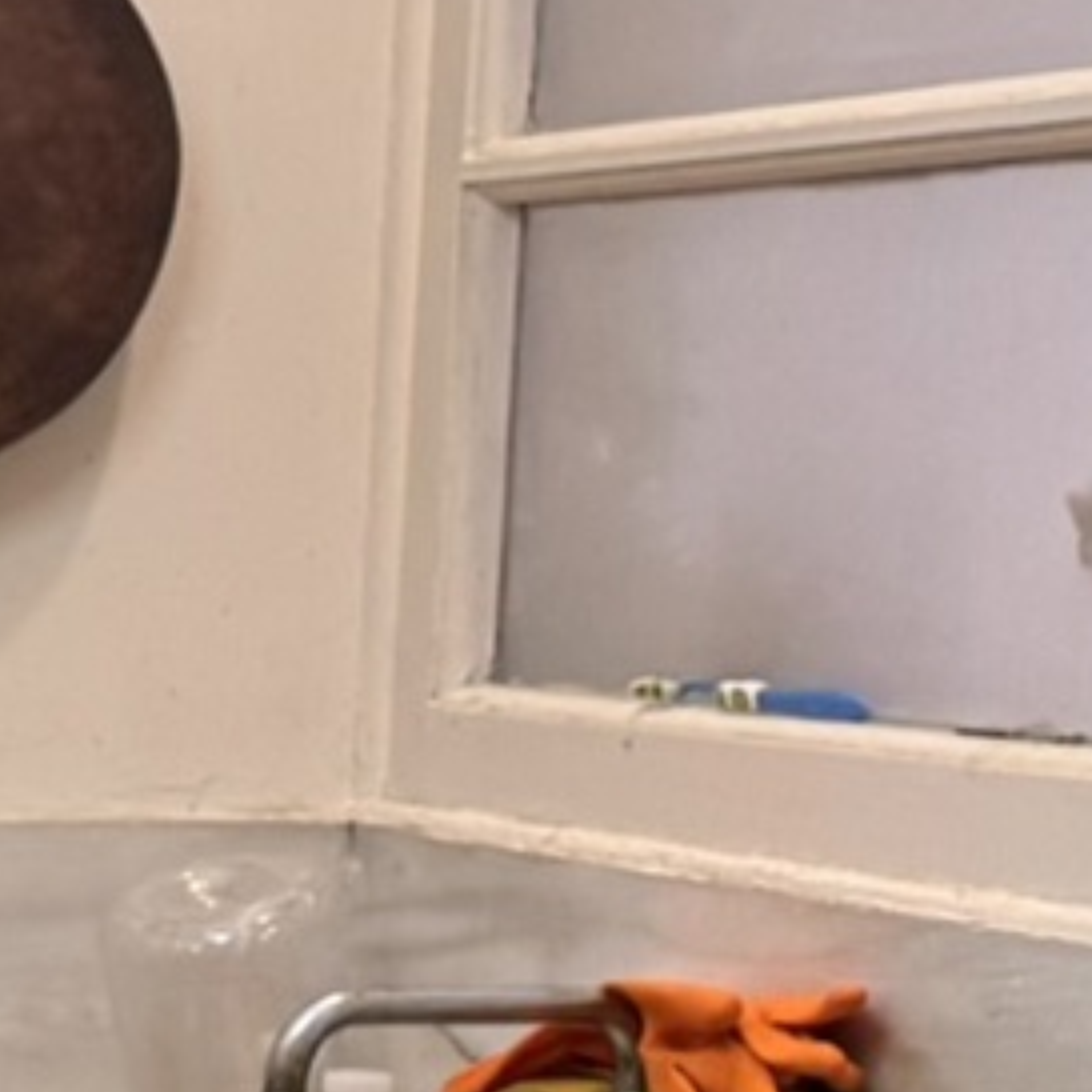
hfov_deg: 8.6
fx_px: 5318
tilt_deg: -6.9
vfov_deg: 11.6
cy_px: 1172
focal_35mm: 149
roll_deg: +1.5
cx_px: -2704
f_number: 1.78
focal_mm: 6.76
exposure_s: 1/100
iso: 200
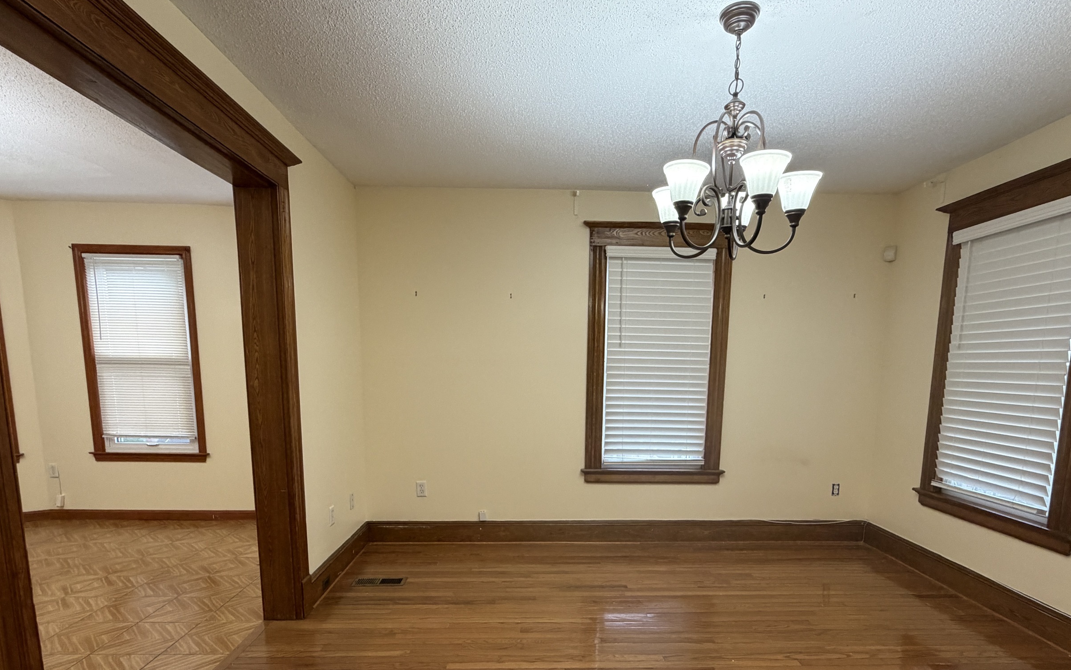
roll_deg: +0.1
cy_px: 448
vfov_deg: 60.7
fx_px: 555
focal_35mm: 19
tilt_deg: -8.9
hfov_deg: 88.0
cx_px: 549
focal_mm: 2.22
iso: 320
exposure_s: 1/121
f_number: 2.2
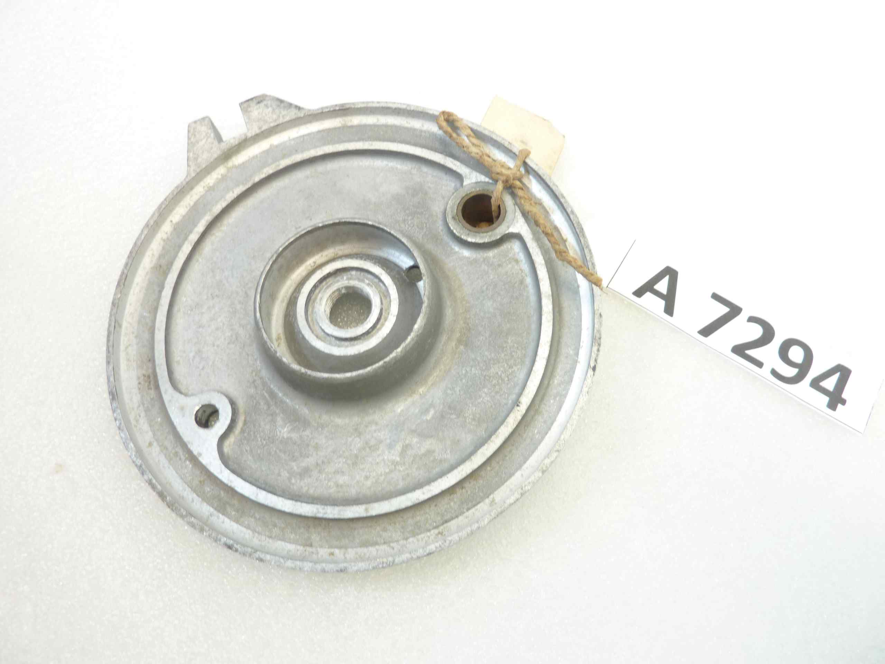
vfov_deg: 54.9
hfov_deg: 69.4
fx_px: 639
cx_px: 442
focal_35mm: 25
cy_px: 332
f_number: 3.3
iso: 80
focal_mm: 4.1
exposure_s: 1/13
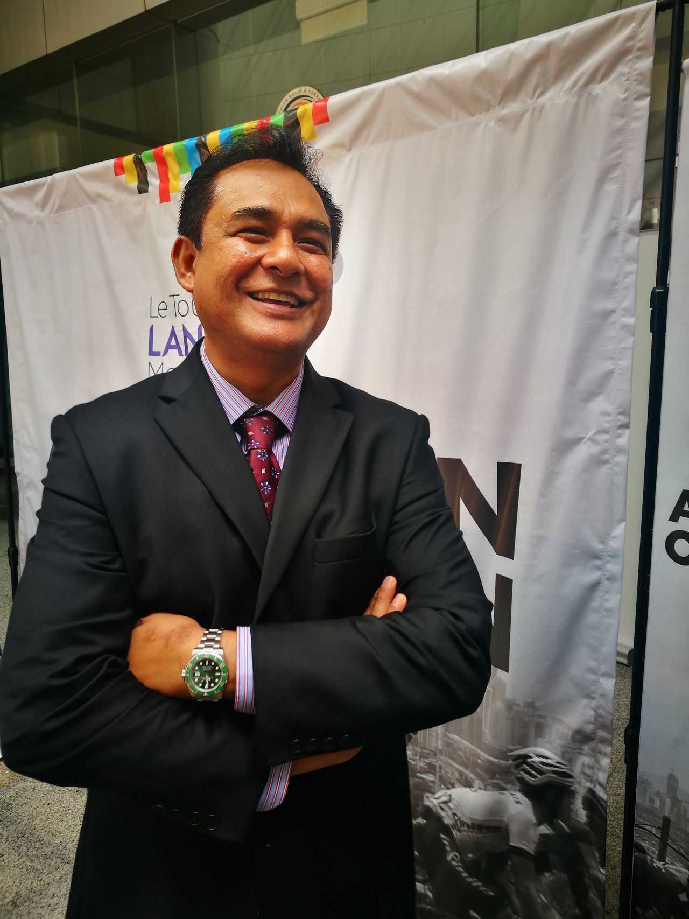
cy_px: 460
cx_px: 344
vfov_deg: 65.3
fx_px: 717
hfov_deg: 51.3
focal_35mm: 27
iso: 64
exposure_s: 1/50
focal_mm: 4.5
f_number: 2.2
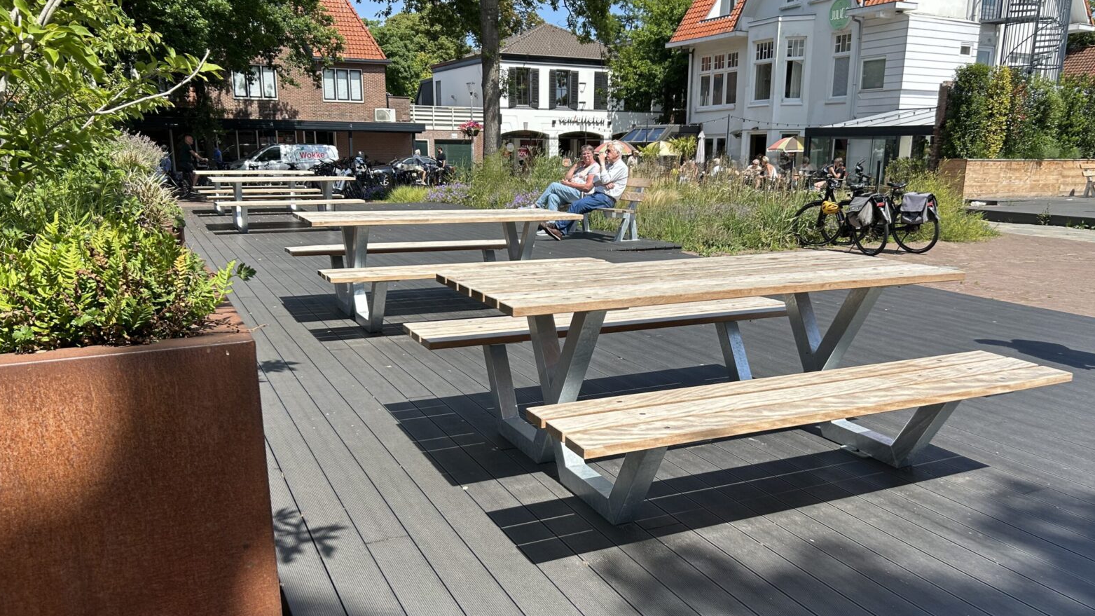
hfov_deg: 66.1
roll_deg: +0.4
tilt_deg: -14.6
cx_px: 554
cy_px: 363
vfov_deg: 40.0
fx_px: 842
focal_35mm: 29
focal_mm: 5.7
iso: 50
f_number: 1.5
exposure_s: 1/2404
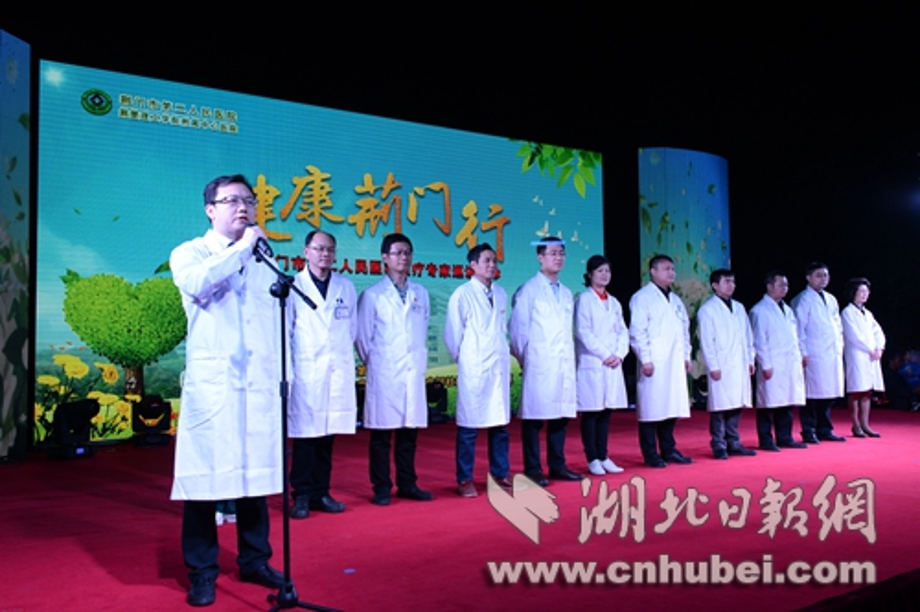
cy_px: 306
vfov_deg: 41.1
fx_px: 817
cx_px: 460
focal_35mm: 32
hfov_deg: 58.7
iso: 640
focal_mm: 32
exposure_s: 1/160
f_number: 8
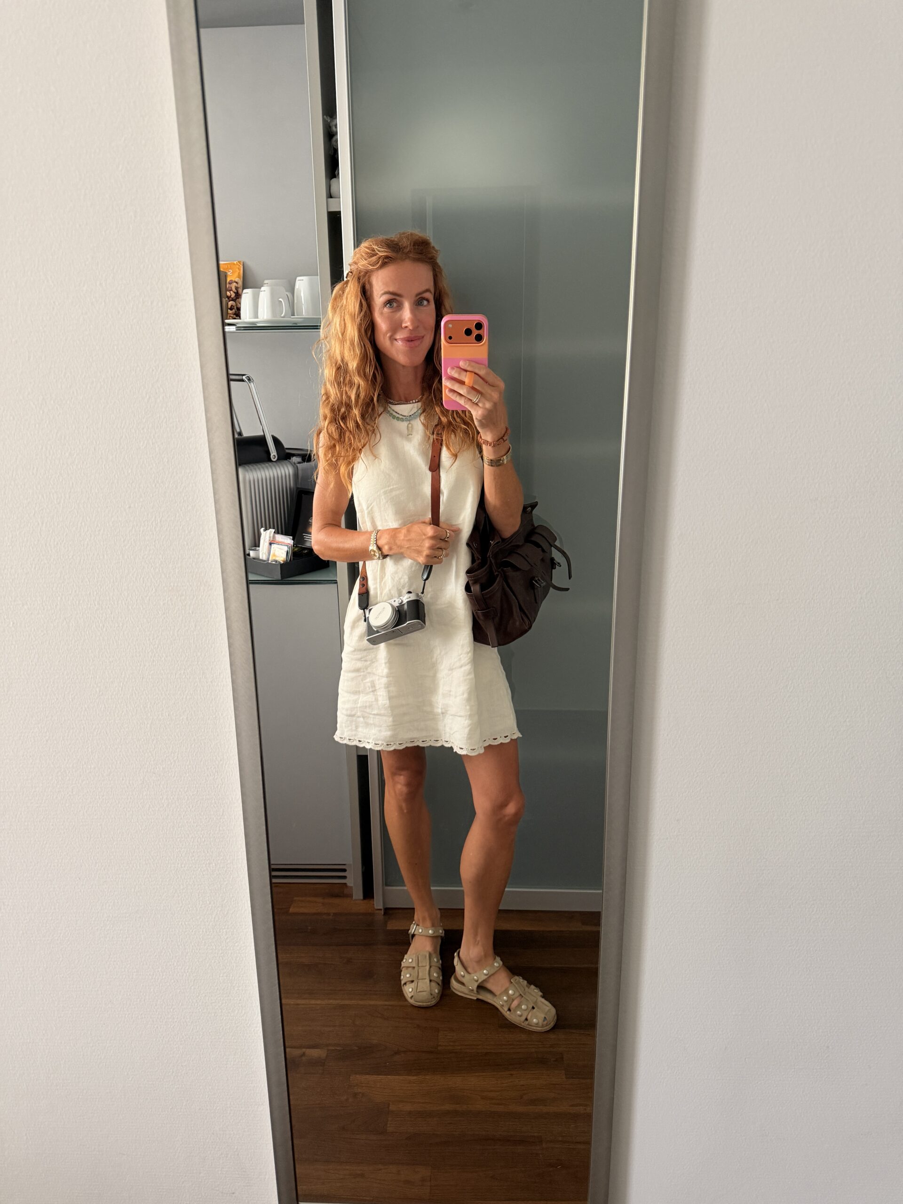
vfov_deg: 71.6
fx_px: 835
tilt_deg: -16.9
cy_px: 602
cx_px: 452
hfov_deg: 56.8
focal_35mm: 24
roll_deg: +1.2
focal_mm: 6.76
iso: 320
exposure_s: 1/50
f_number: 1.78
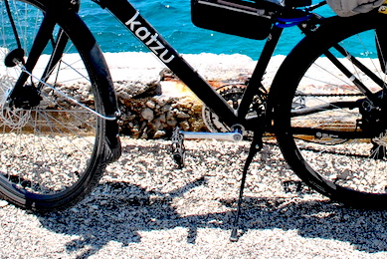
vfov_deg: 16.8
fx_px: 850
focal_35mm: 79
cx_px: 278
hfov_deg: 25.4
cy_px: -24
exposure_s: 1/500
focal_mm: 20
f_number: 10
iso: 400
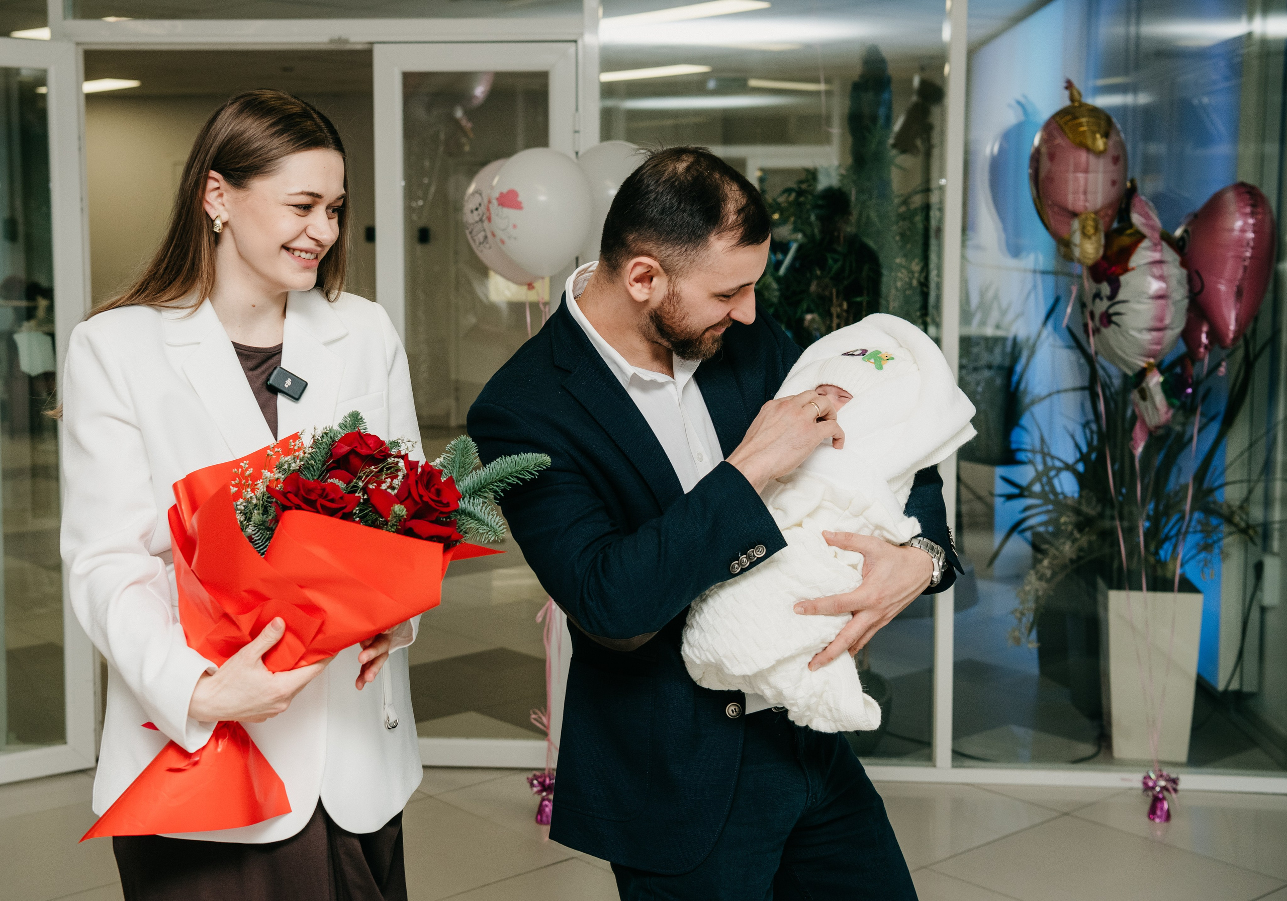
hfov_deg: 39.7
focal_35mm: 49
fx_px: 1779
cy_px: 412
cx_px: 575
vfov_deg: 28.4
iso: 320
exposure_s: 1/160
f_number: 4.5
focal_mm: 42
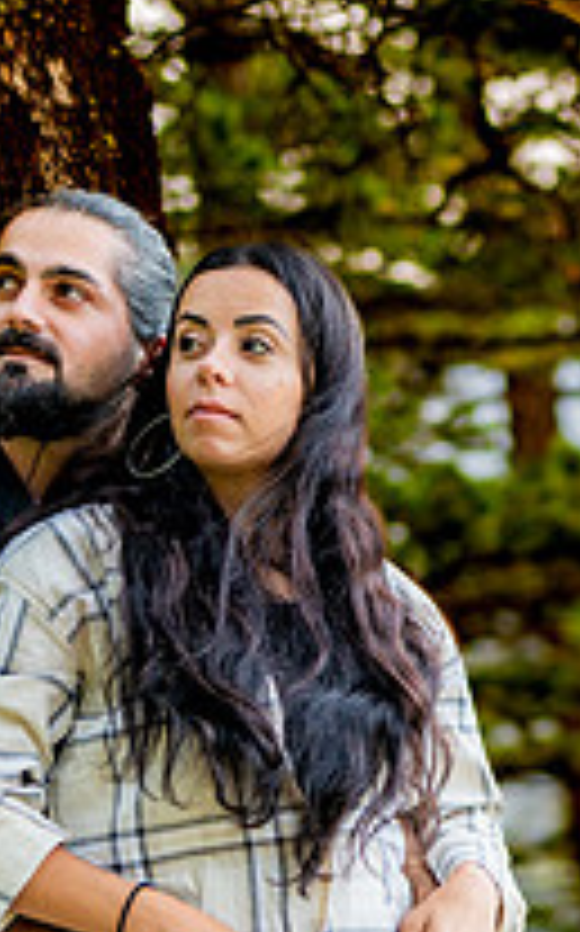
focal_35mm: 100
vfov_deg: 20.6
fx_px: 2534
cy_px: 759
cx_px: 602
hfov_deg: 12.9
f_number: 1.2
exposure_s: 1/5000
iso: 200
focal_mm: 35
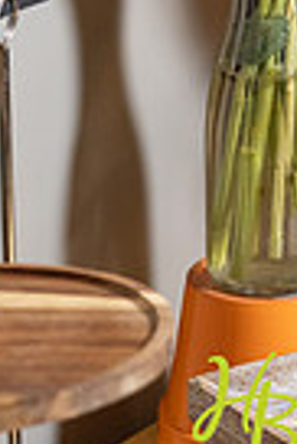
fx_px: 2691
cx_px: 414
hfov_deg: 6.3
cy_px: -261
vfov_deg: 9.1
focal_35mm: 218
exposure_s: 1/125
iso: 3200
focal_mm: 66
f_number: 4
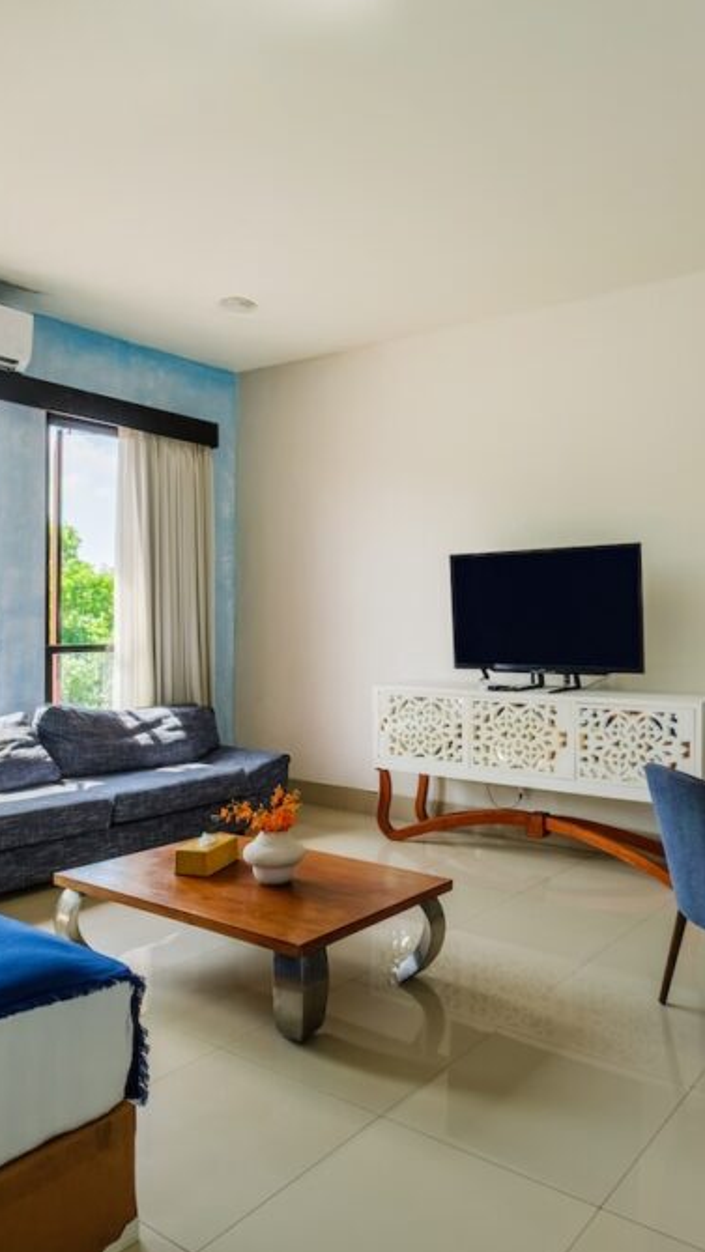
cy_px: 632
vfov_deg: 76.3
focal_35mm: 24
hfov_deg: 47.3
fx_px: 797
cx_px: 438
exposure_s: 1/2500
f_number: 8
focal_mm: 10
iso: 160
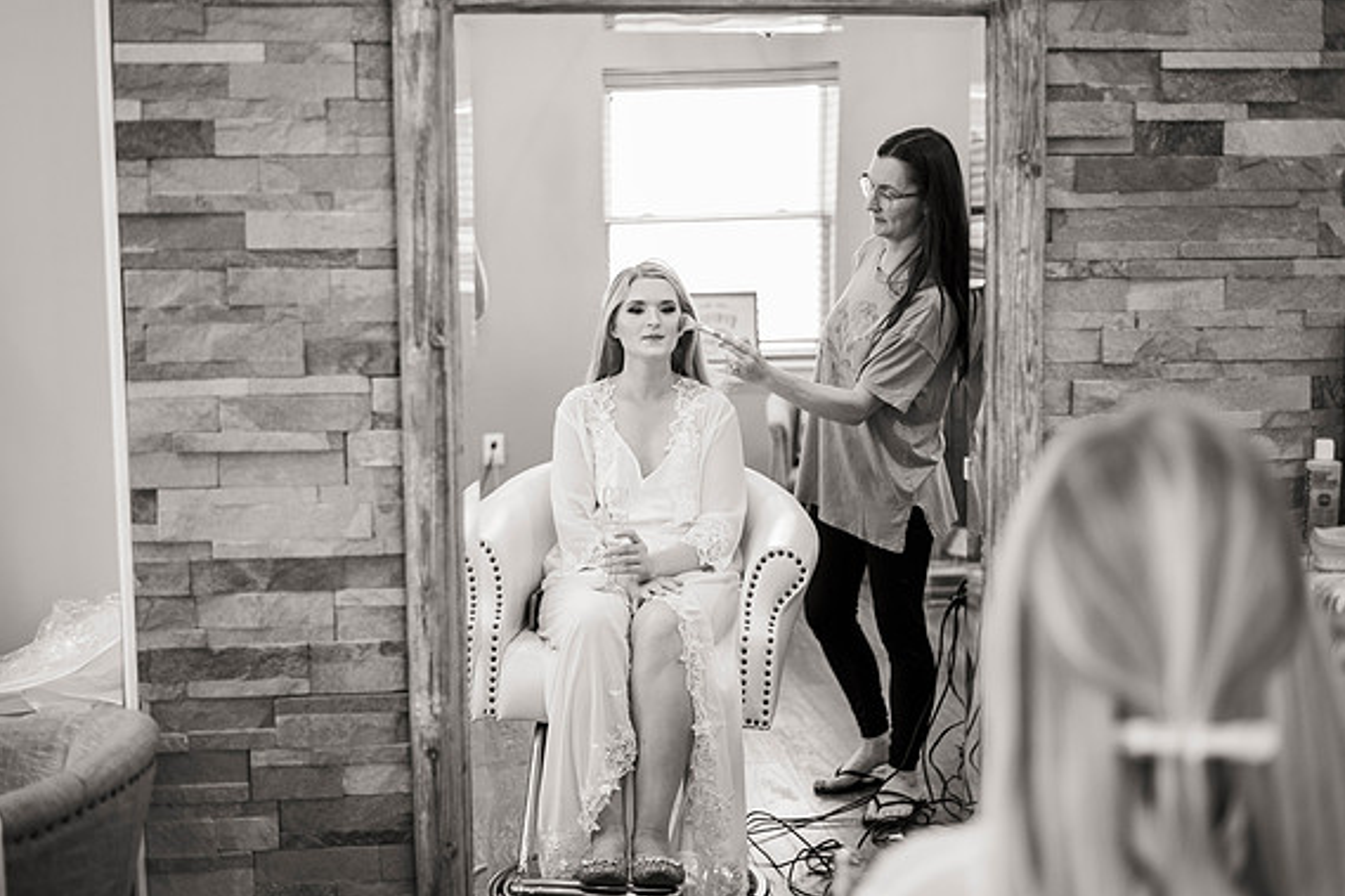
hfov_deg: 38.9
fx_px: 1905
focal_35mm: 51
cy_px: 448
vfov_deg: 26.5
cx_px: 667
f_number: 2
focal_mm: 50
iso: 800
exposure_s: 1/200
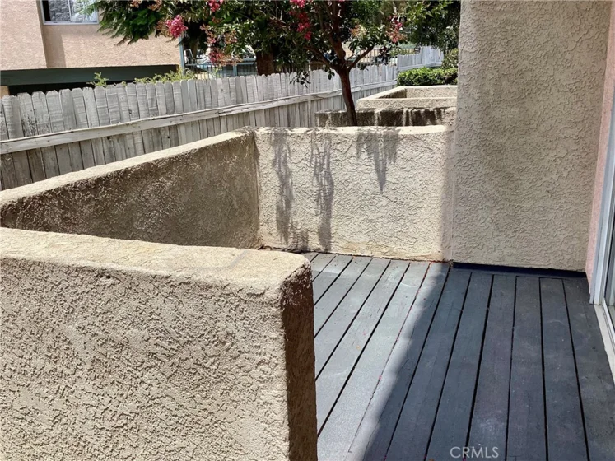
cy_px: 230
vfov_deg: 45.4
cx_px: 308
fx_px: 551
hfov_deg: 58.4
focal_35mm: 31
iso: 25
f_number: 2.4
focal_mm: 3.3
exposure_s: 1/1359
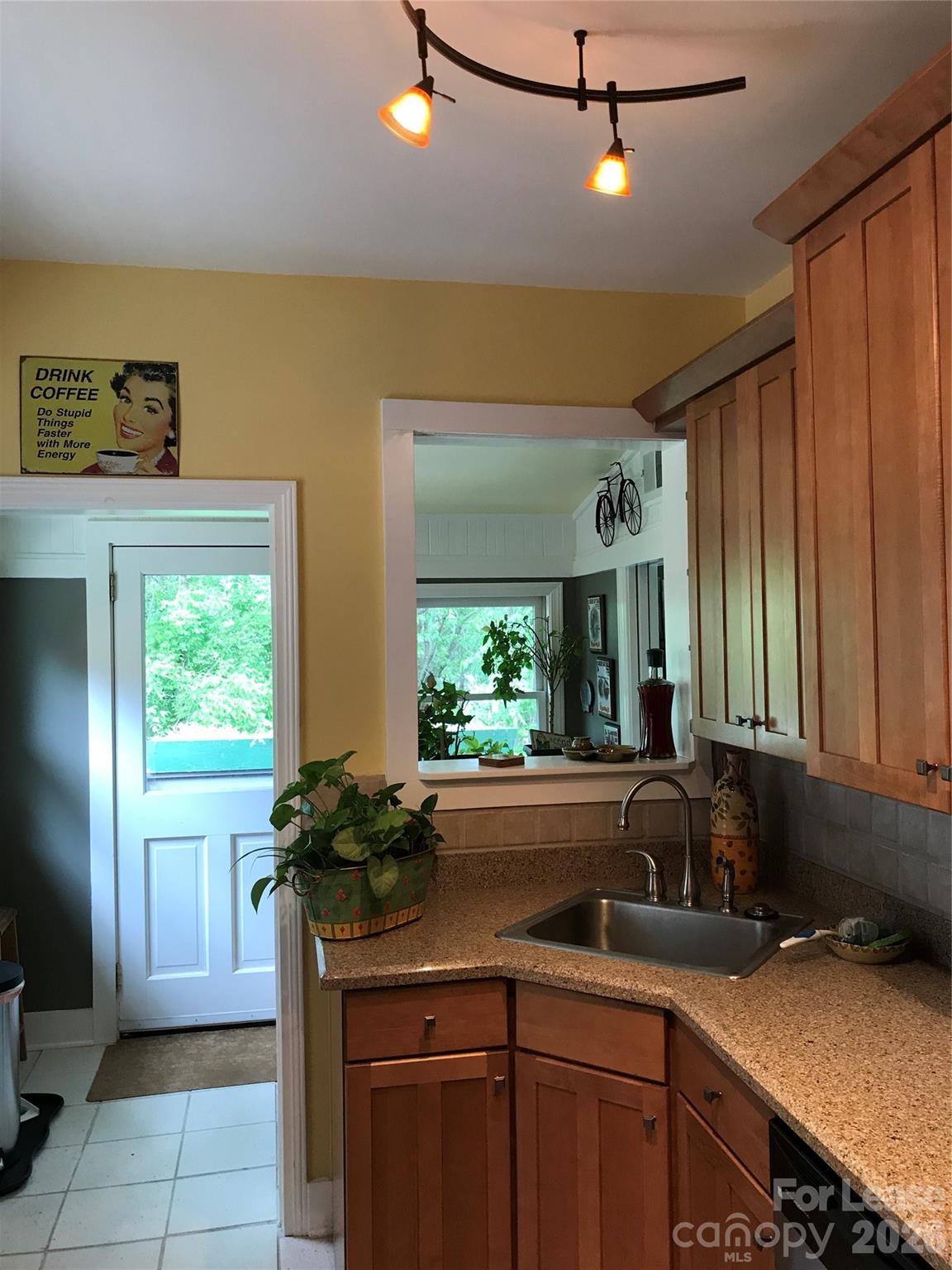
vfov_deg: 63.4
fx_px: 1027
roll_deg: +1.9
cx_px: 476
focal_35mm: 28
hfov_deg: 49.7
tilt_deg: +1.7
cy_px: 635
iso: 40
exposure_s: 1/24
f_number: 1.8
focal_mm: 3.99
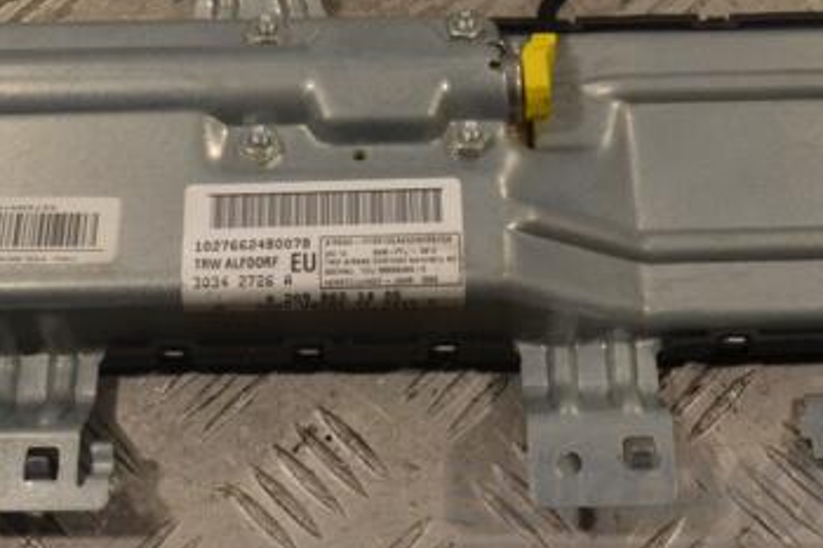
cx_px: 400
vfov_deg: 18.8
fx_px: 1645
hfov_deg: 28.1
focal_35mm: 72
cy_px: 179
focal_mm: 28
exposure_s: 1/500
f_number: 11
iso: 3200
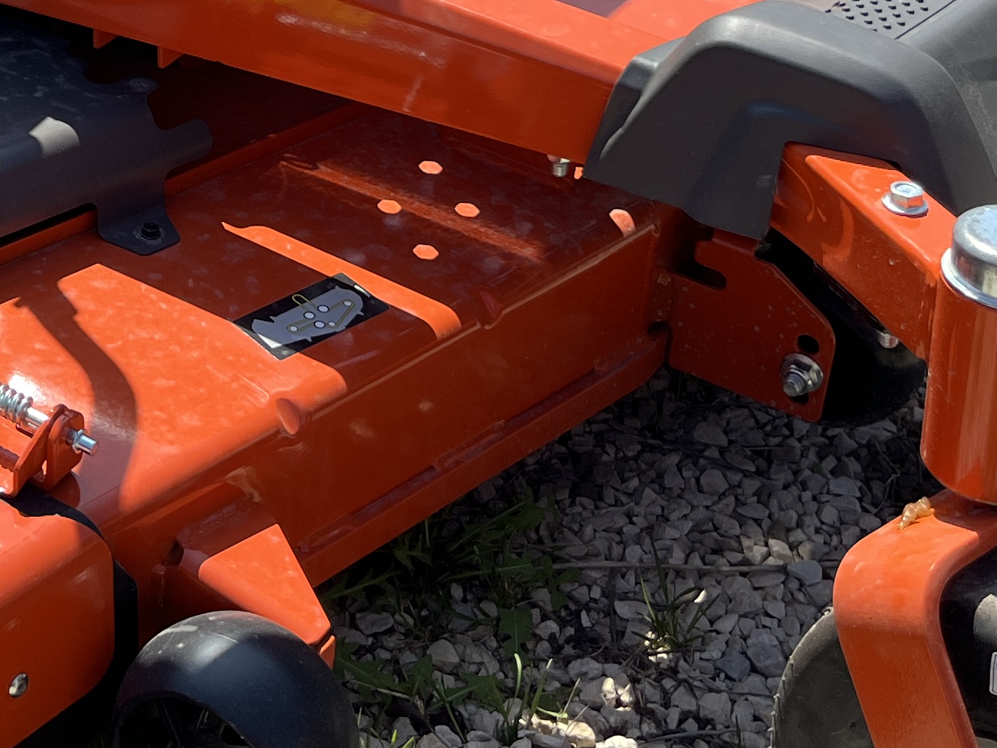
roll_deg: +0.2
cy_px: -197
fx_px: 2190
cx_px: 89
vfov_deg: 18.2
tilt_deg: -21.2
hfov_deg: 24.9
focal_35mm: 76
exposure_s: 1/1890
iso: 50
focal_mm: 5.1
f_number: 1.6
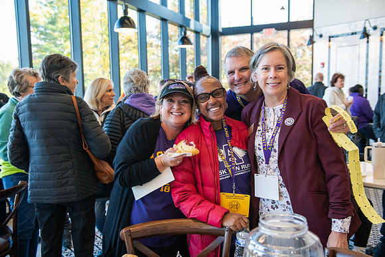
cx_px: 192
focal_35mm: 35
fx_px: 374
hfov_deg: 54.4
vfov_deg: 37.9
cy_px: 128
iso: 800
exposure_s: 1/200
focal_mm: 35
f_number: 3.5
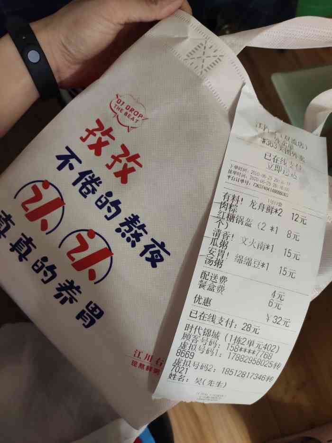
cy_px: 222
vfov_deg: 69.4
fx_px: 320
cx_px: 166
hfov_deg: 54.9
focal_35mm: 25
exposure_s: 1/25
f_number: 1.79
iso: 1628
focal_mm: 4.74
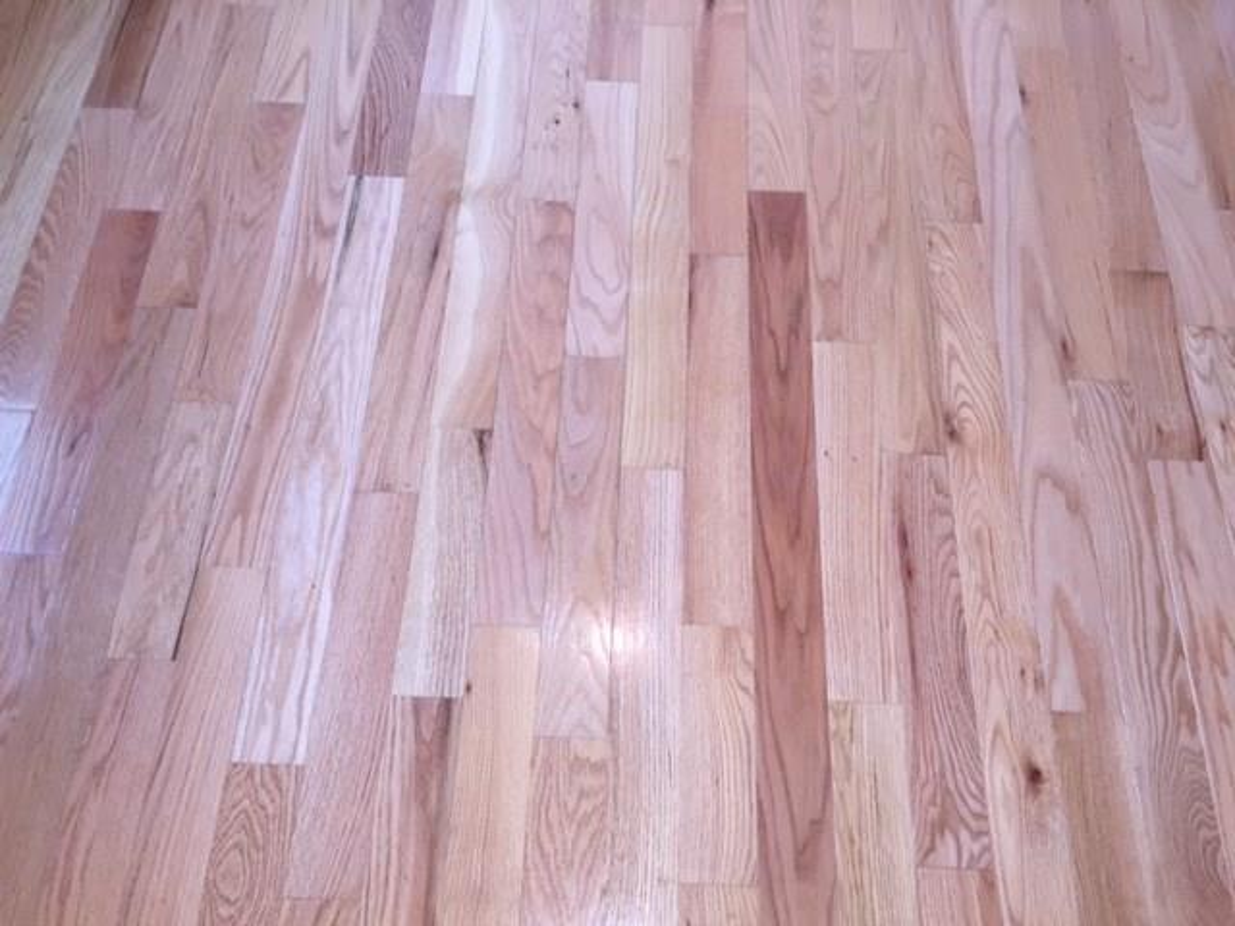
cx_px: 618
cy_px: 463
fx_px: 1035
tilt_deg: -64.7
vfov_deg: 48.2
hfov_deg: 61.7
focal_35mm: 29
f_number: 2.2
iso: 100
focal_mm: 4.15
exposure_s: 1/30
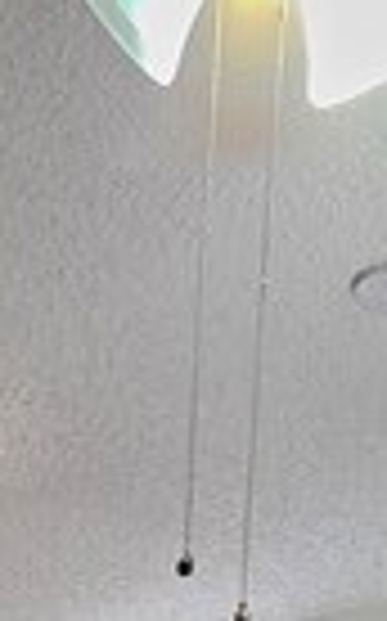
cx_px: -112
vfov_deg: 13.2
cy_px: 1606
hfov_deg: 12.4
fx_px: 1725
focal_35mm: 102
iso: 1000
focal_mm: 2.2
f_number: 1.9
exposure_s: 1/60
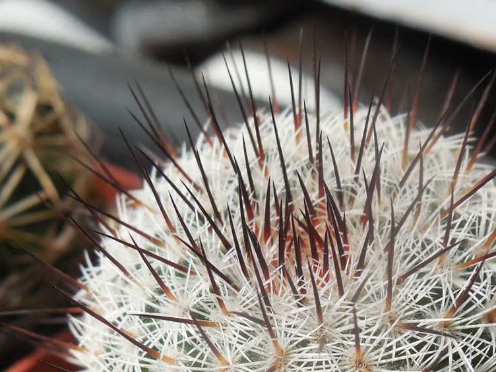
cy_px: 388
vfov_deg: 21.3
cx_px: 288
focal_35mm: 66
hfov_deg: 29.3
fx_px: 946
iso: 125
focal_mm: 5.6
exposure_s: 1/640
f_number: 3.6
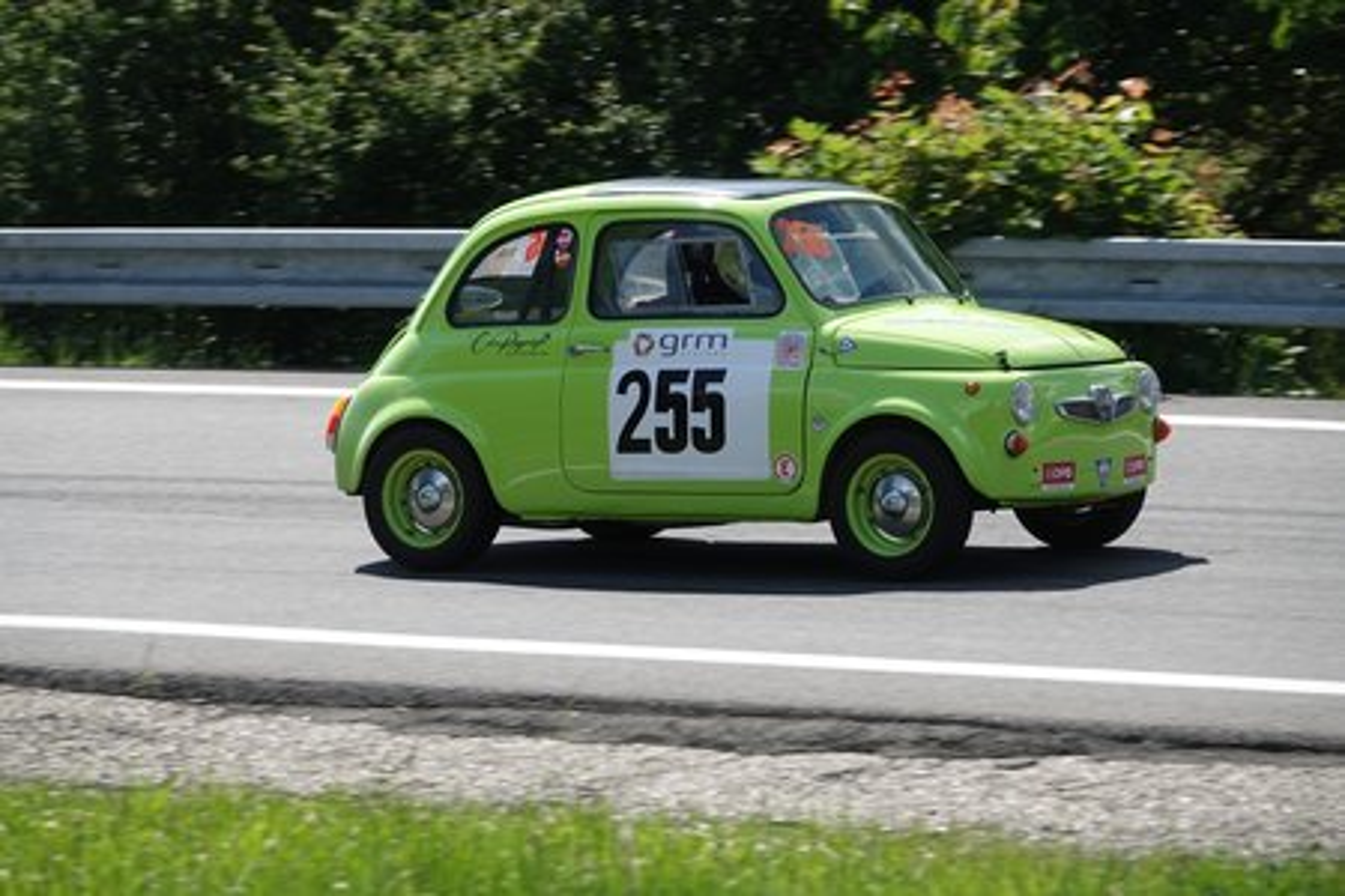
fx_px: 7472
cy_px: 448
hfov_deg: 10.3
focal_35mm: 200
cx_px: 672
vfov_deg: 6.9
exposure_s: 1/800
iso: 125
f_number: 4
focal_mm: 73.24
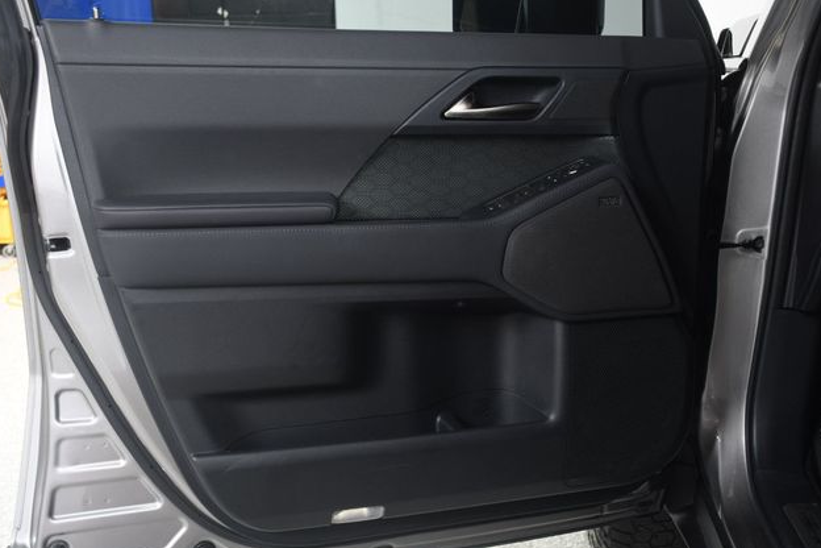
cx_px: 409
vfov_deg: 33.4
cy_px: 278
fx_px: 912
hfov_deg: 48.5
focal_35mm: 40
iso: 100
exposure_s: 1/200
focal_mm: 26
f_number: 4.5
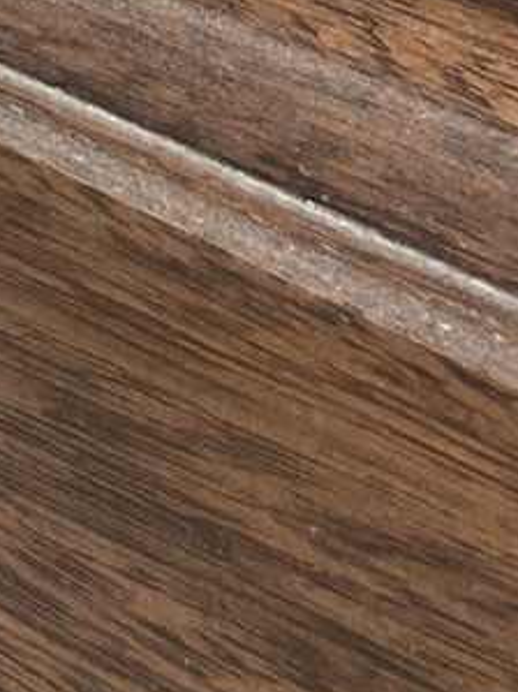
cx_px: -796
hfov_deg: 7.7
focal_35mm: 178
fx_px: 3554
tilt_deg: -1.2
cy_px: -1324
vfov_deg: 9.1
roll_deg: +0.0
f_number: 1.6
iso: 50
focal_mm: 5.1
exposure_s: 1/122
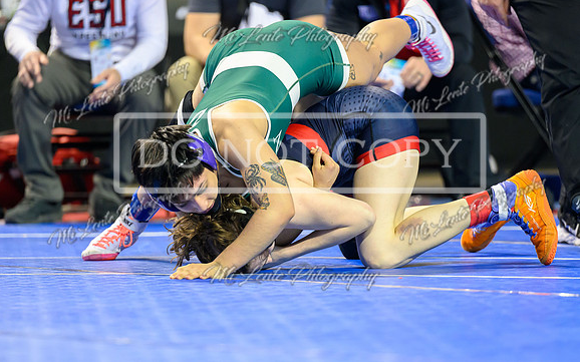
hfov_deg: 7.2
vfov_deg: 4.5
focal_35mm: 291
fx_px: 4599
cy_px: 236
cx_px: 309
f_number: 2.8
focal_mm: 200
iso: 3200
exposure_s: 1/800
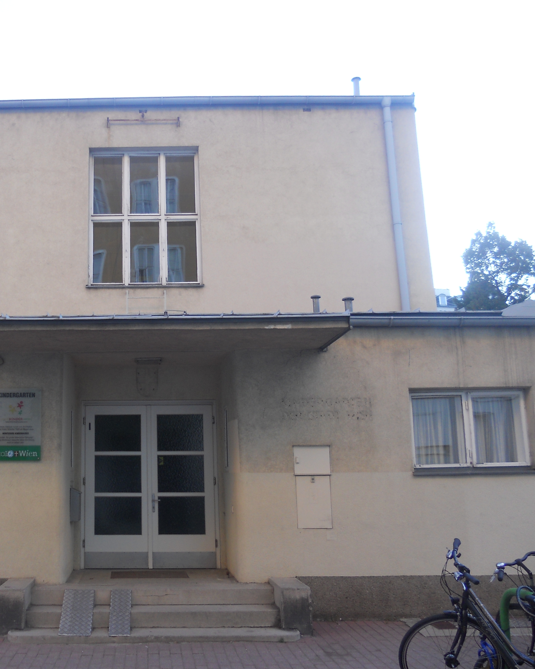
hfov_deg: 39.9
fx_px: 712
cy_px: 330
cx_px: 127
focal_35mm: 36
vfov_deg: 50.3
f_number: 3.2
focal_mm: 4.9
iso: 80
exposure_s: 1/60
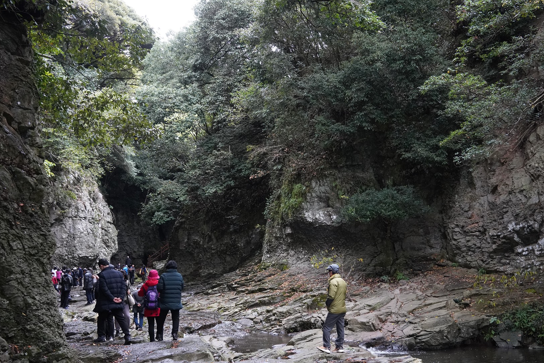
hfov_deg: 45.4
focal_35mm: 43
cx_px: 271
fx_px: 650
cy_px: 193
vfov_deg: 31.2
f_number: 6.3
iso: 3200
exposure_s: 1/100
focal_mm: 35
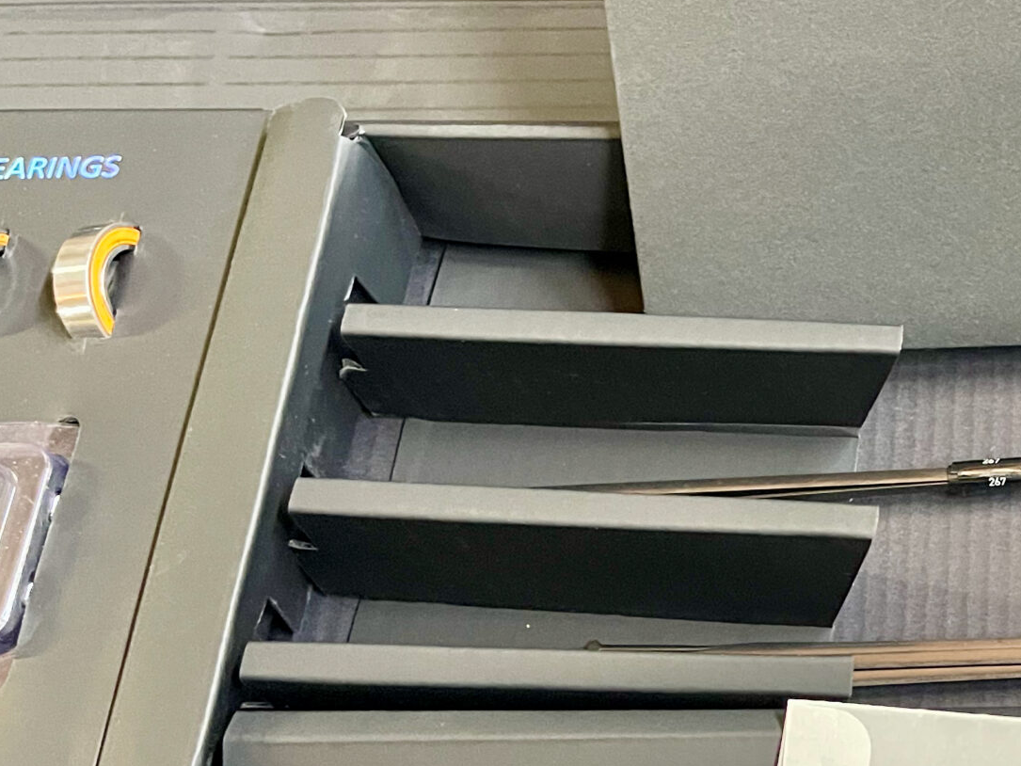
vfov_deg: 24.8
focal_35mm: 59
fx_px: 1740
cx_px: 1163
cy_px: 415
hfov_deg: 29.1
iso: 640
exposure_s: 1/40
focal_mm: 5.1
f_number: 1.6
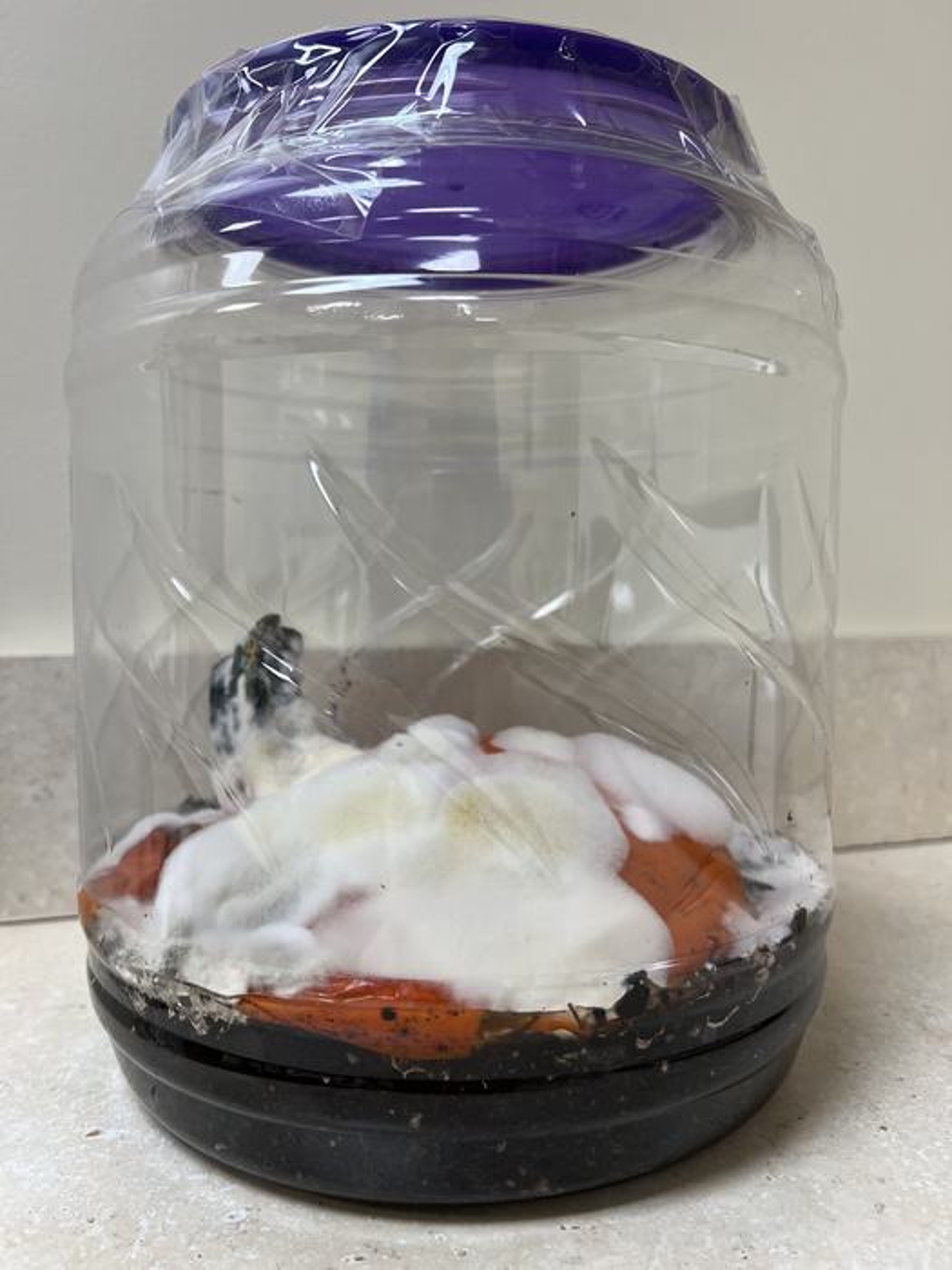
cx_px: 476
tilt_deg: -3.2
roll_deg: -0.3
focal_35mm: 26
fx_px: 953
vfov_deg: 67.3
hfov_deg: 53.1
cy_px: 635
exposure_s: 1/120
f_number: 1.5
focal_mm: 5.7
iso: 80
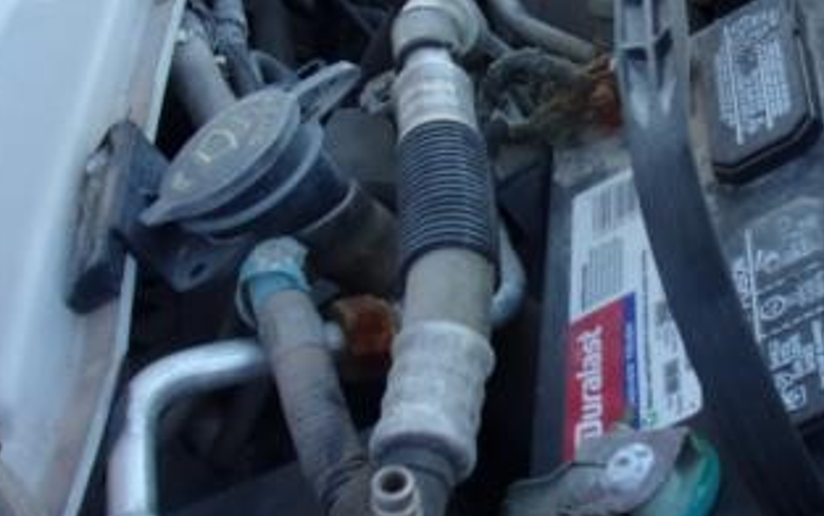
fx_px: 1460
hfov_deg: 30.6
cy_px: 155
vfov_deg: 19.9
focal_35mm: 65
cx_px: 677
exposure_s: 1/140
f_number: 3.3
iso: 80
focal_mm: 4.3
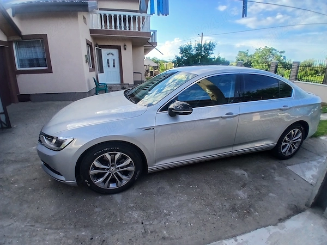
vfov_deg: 74.7
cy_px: 122
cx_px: 164
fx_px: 161
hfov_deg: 91.0
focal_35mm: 17
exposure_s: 1/357
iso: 50
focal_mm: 1.4
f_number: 2.2
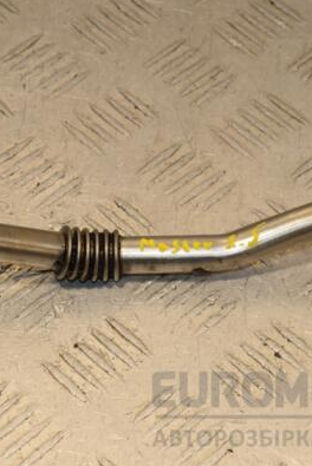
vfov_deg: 15.5
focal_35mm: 132
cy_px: 232
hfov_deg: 10.4
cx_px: 130
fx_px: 1713
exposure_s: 1/200
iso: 800
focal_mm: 58
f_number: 9
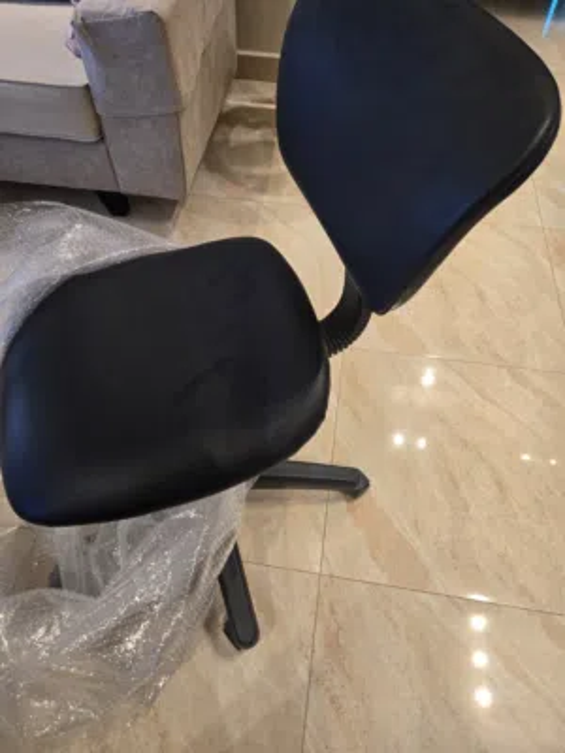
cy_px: 376
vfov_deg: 73.9
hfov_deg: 58.9
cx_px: 282
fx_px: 501
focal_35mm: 23
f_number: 1.8
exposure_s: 1/100
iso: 200
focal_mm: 5.4
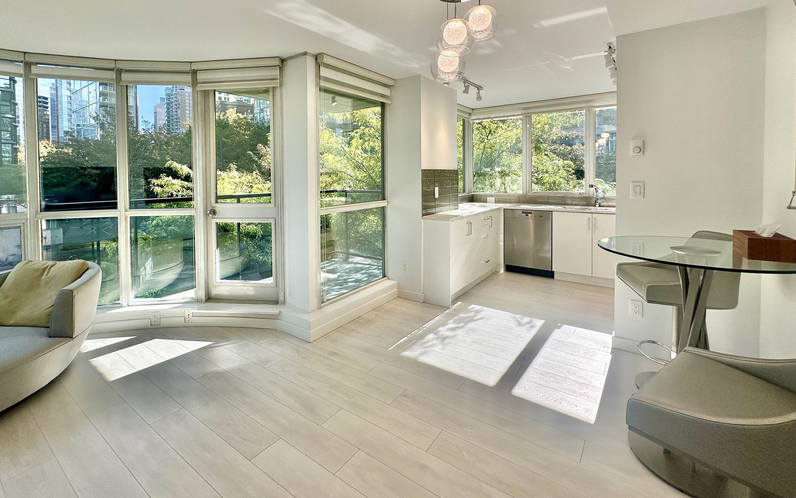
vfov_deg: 66.9
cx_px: 361
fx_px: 369
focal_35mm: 17
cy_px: 185
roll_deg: +0.0
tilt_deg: -1.9
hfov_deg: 94.1
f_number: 2.2
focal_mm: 2.22
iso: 40
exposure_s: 1/361
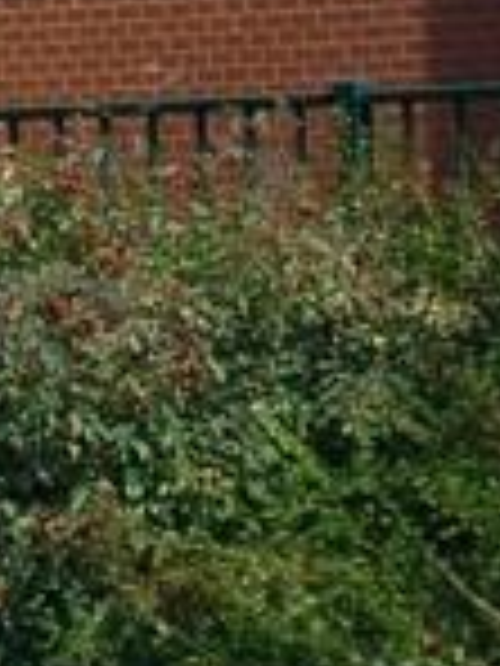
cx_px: -928
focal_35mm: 164
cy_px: -63
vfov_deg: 11.9
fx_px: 3158
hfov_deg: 8.0
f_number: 2.8
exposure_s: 1/640
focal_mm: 7.9
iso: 64
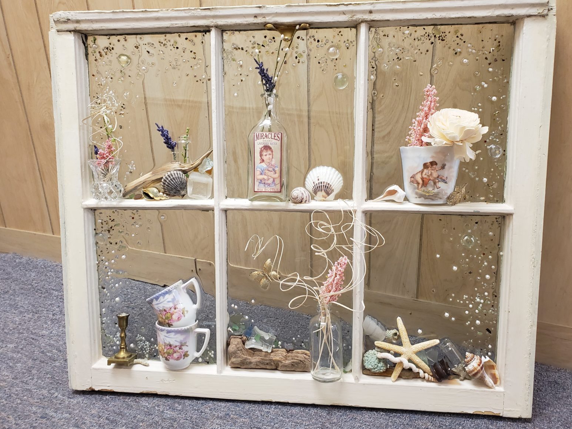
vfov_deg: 51.4
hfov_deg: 65.3
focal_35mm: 27
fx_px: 446
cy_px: 211
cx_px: 296
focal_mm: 4.3
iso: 250
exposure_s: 1/60
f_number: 2.4
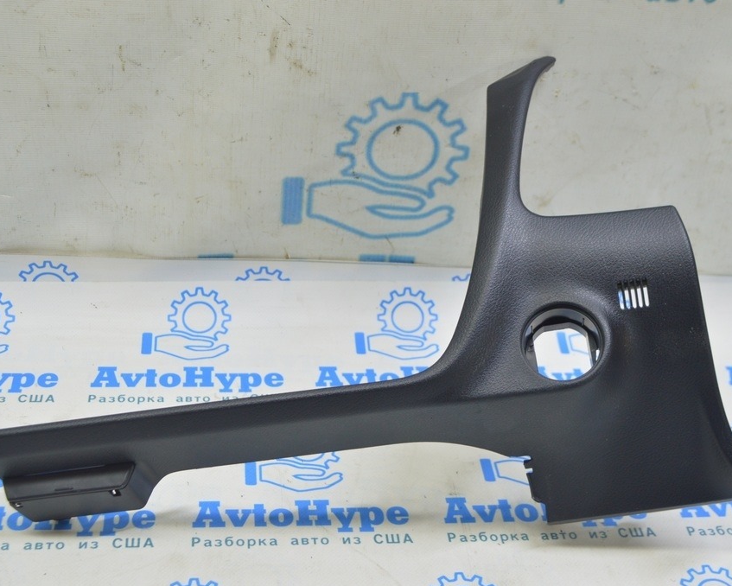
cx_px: 363
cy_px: 293
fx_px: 1105
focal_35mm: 51
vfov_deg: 29.7
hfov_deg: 36.6
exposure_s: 1/20
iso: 400
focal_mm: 30
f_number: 5.6
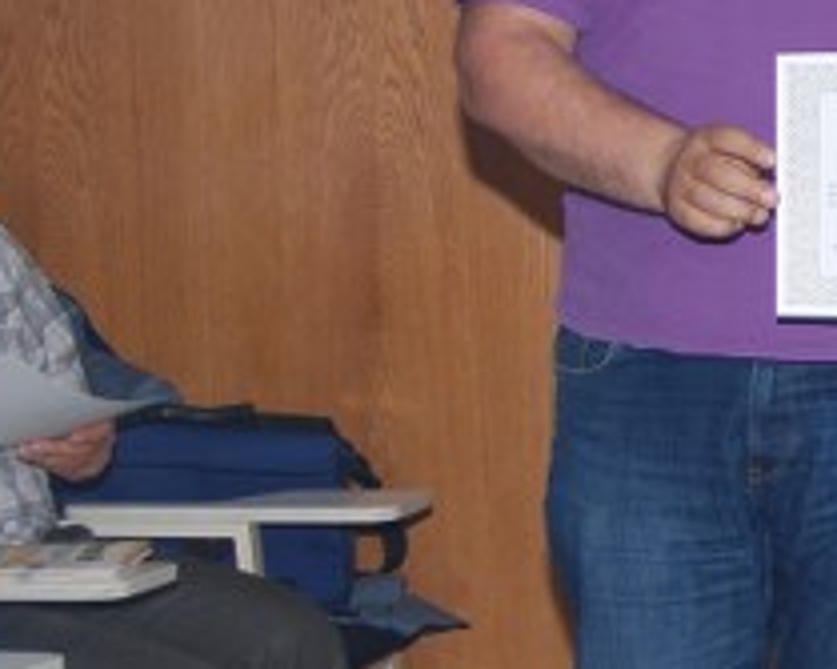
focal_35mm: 157
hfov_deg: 11.7
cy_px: 294
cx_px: 1290
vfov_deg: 9.8
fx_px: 3882
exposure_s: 1/60
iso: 200
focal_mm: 29
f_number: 4.2
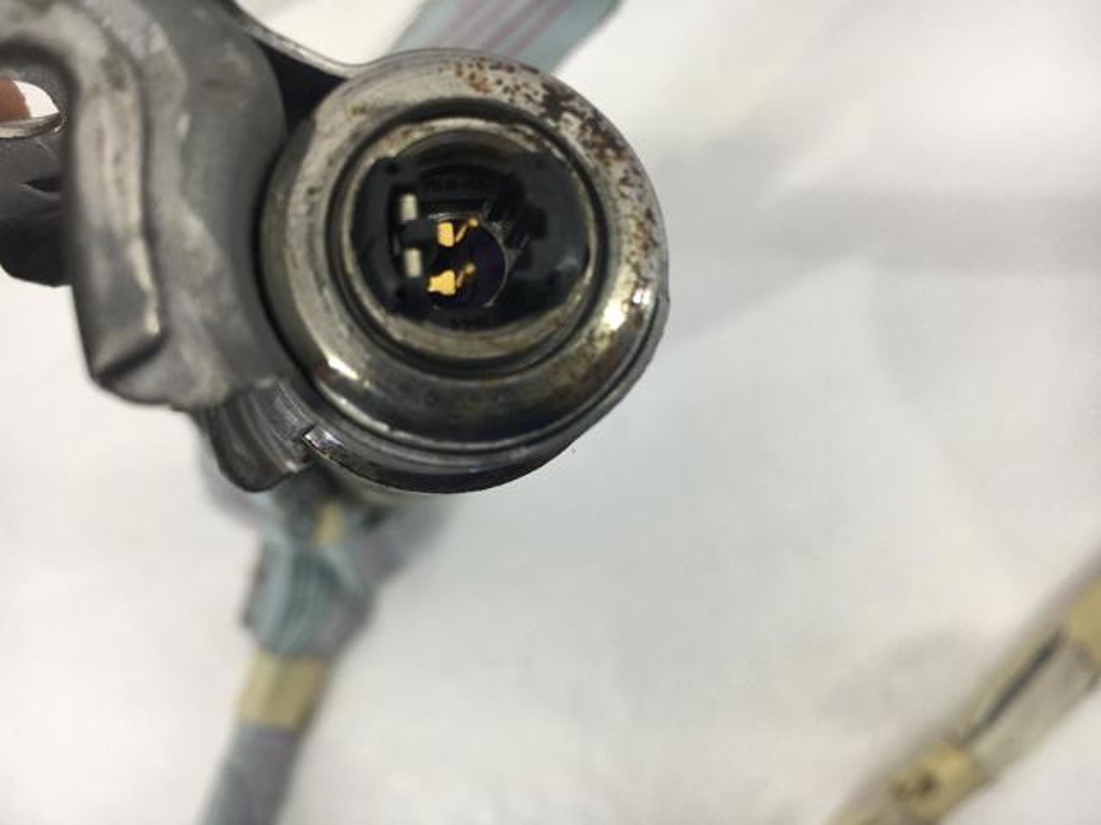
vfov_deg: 48.2
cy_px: 412
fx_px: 922
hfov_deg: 61.7
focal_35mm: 29
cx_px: 550
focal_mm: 4.15
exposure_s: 1/50
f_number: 2.2
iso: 25
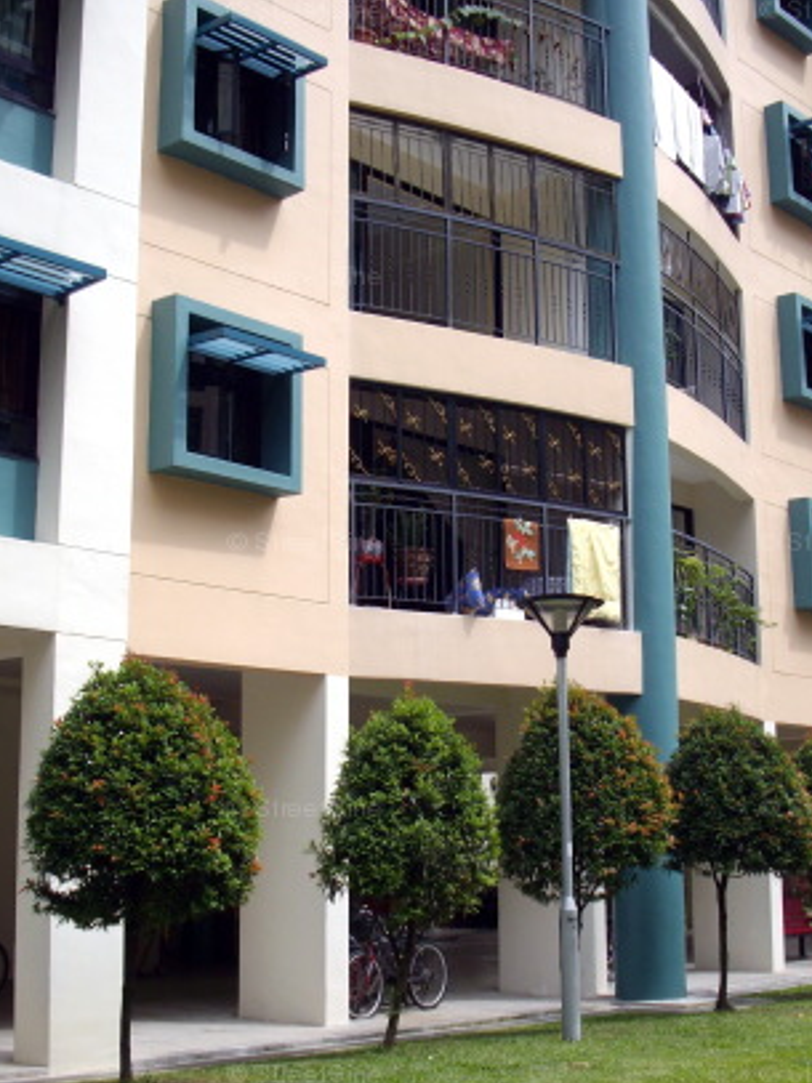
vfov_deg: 38.2
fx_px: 1565
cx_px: 426
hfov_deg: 29.1
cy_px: 545
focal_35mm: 50
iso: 80
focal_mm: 6.2
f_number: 5.6
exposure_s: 1/160
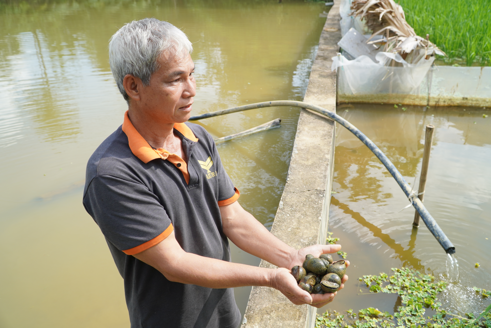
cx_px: 246
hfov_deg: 61.9
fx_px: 409
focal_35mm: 30
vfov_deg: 43.6
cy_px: 164
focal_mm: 20
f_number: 4.5
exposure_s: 1/250
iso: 100
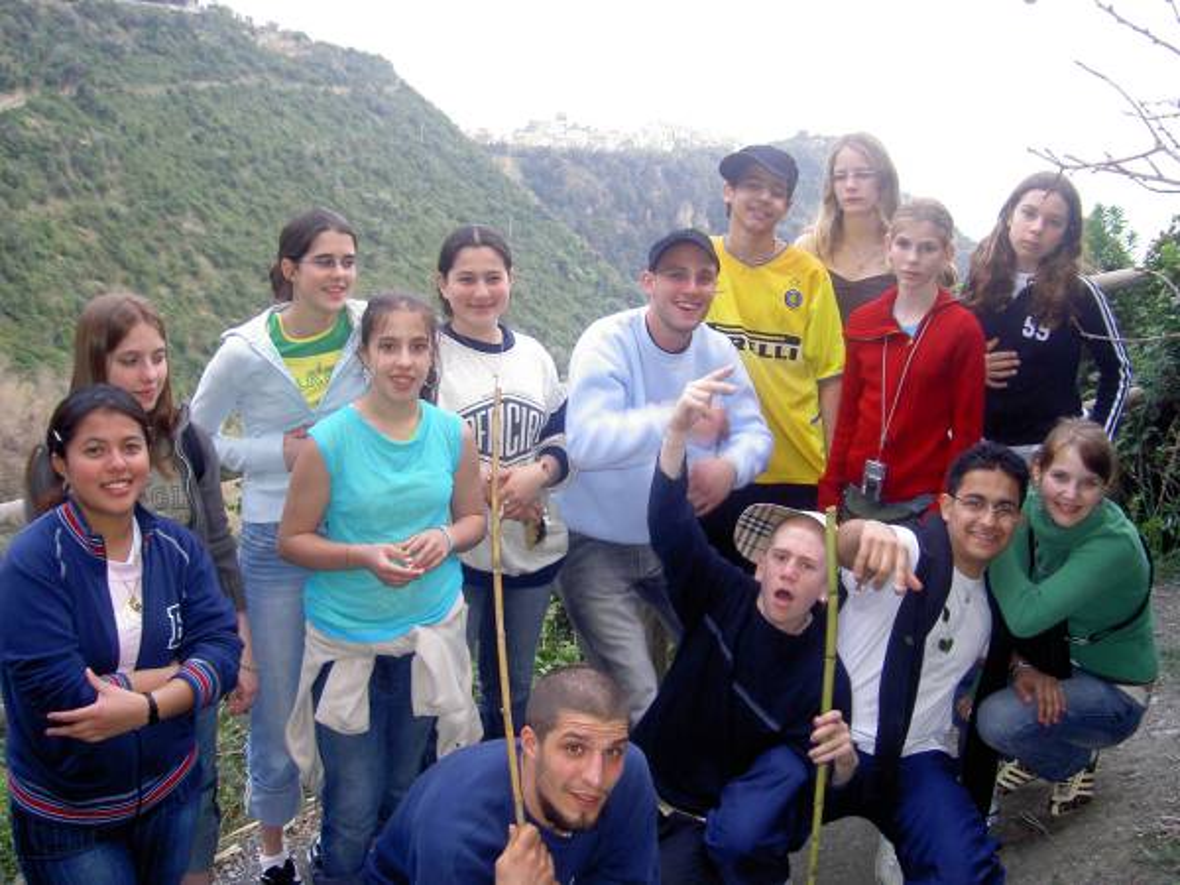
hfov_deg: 47.9
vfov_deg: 36.8
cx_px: 590
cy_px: 442
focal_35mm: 39
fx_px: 1329
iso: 100
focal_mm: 8
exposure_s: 1/60
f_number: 2.8
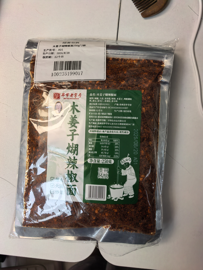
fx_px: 188
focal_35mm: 24
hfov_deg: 56.8
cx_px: 102
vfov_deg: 71.6
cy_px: 135
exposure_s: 1/100
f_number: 2.8
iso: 64
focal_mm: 5.75
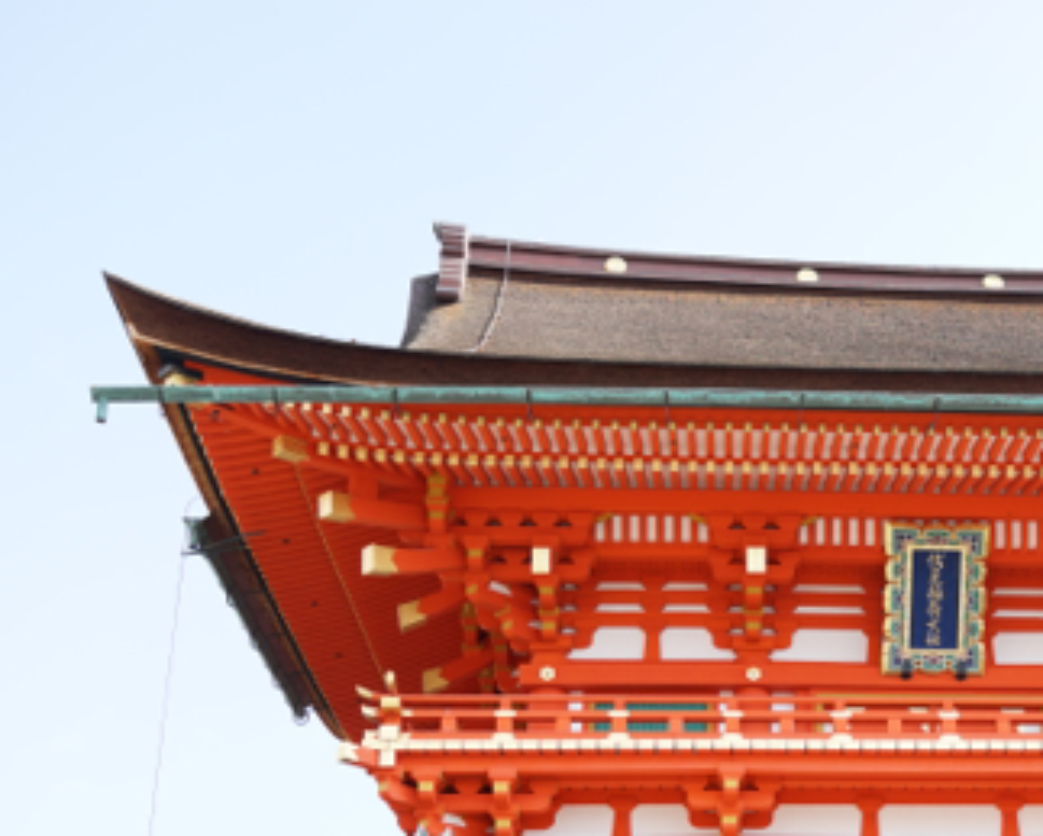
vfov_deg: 23.3
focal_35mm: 65
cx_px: 943
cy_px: 631
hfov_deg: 28.0
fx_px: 2008
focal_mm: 35
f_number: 2.5
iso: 250
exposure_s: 1/1600
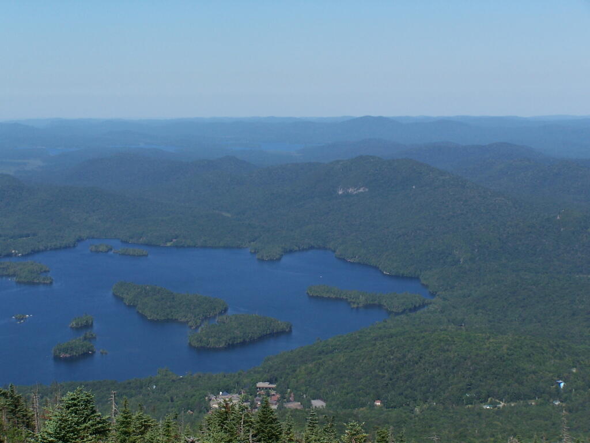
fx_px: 1602
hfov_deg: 20.9
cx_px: 295
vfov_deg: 15.7
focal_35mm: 94
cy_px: 222
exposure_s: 1/800
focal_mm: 15.6
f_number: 4.5
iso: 80
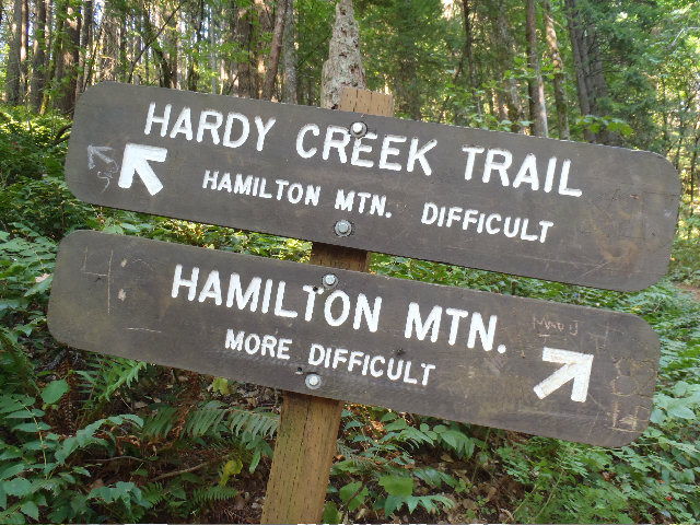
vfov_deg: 49.7
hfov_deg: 63.4
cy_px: 262
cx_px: 350
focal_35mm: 28
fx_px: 566
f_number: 3.9
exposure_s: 1/25
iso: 200
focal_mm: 5
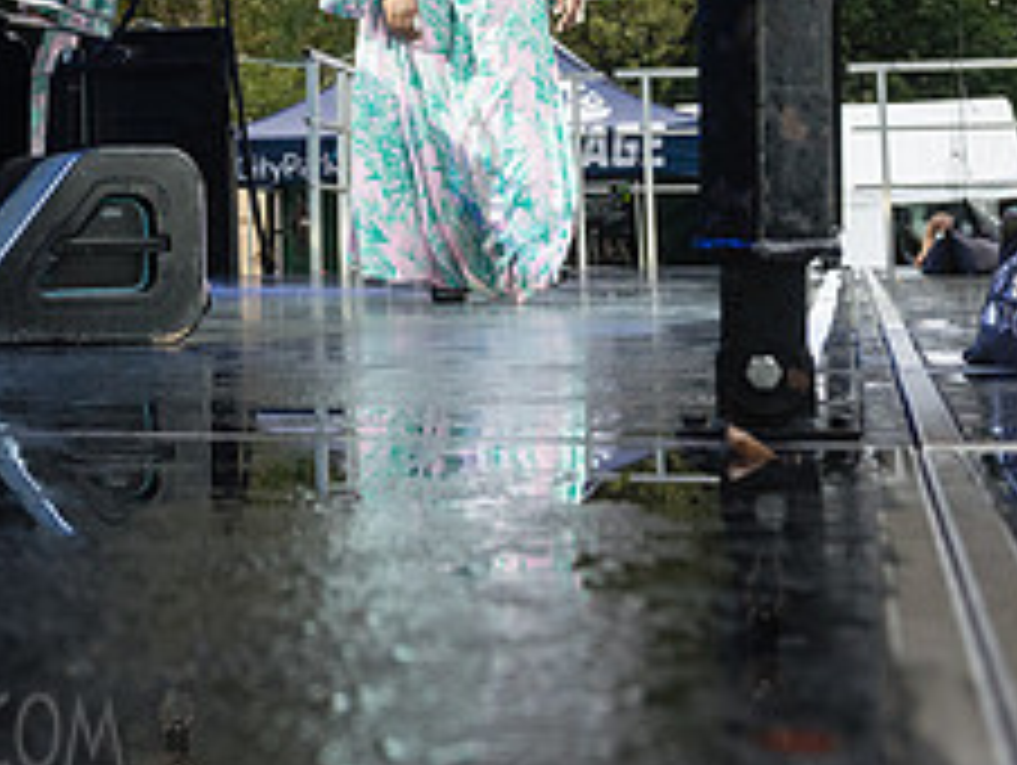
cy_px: -34
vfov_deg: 16.6
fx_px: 2559
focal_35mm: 87
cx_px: -108
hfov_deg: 21.3
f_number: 4.5
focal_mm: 35
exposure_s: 1/160
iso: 1600
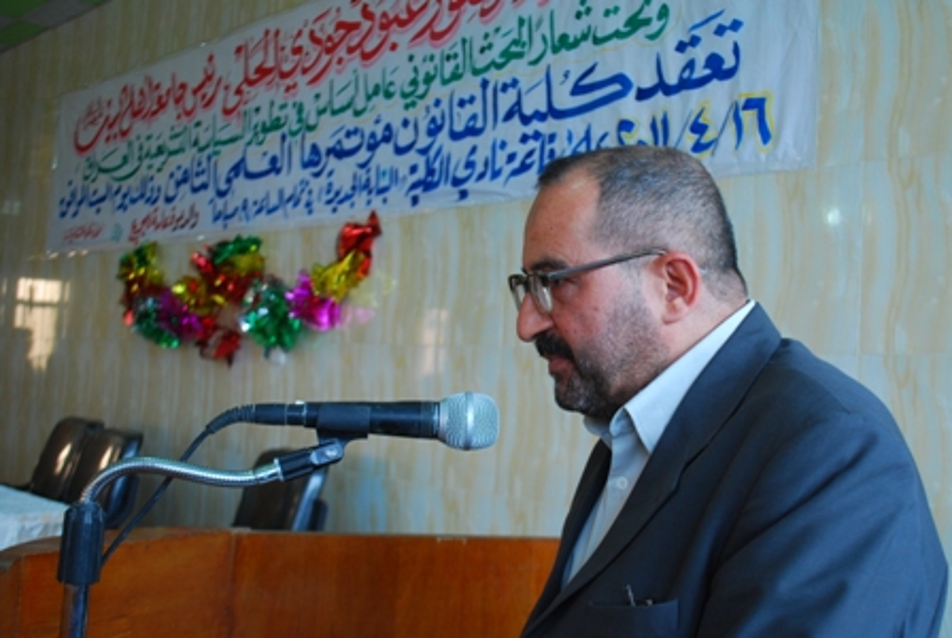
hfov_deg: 57.2
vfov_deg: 40.1
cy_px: 319
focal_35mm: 33
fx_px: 874
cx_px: 476
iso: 200
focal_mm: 22
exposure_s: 1/80
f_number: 4.5
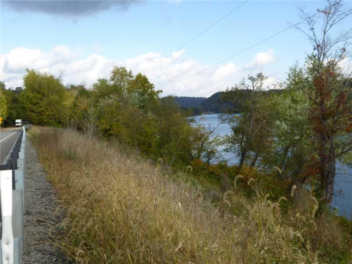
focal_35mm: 33
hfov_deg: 55.4
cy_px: 132
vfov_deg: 42.9
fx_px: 336
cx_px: 176
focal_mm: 5.8
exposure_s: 1/160
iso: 100
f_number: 5.6
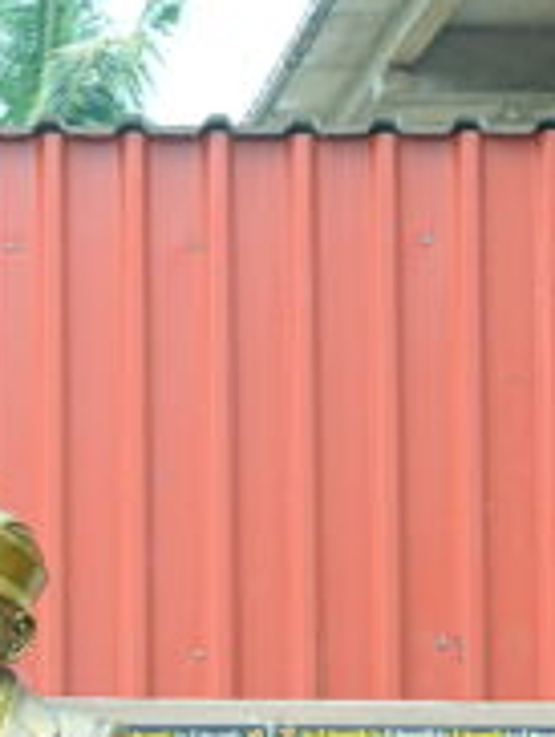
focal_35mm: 142
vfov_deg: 13.4
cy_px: 956
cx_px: -280
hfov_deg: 10.1
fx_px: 3029
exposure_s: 1/200
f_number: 3.5
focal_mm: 35
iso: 400
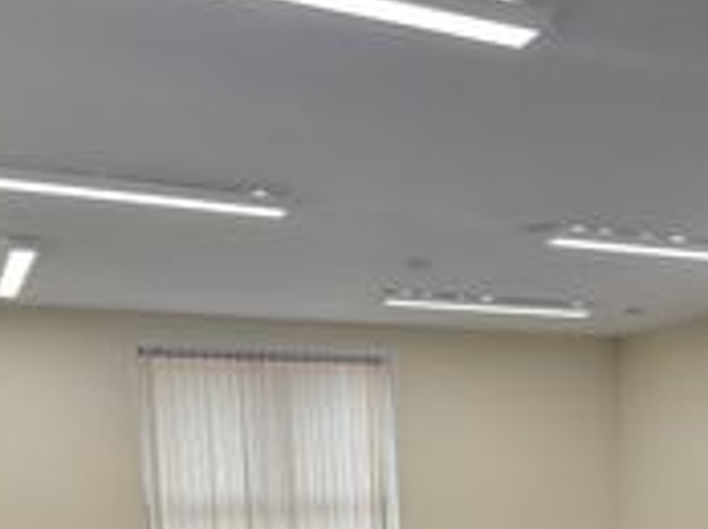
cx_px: 562
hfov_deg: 35.1
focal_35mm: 53
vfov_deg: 25.3
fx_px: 1083
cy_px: 594
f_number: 1.7
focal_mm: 6.3
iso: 200
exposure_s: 1/180
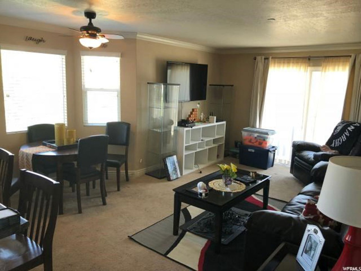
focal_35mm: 28
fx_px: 292
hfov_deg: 63.4
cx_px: 180
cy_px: 136
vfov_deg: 49.7
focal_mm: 4
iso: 25
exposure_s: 1/30
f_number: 1.8
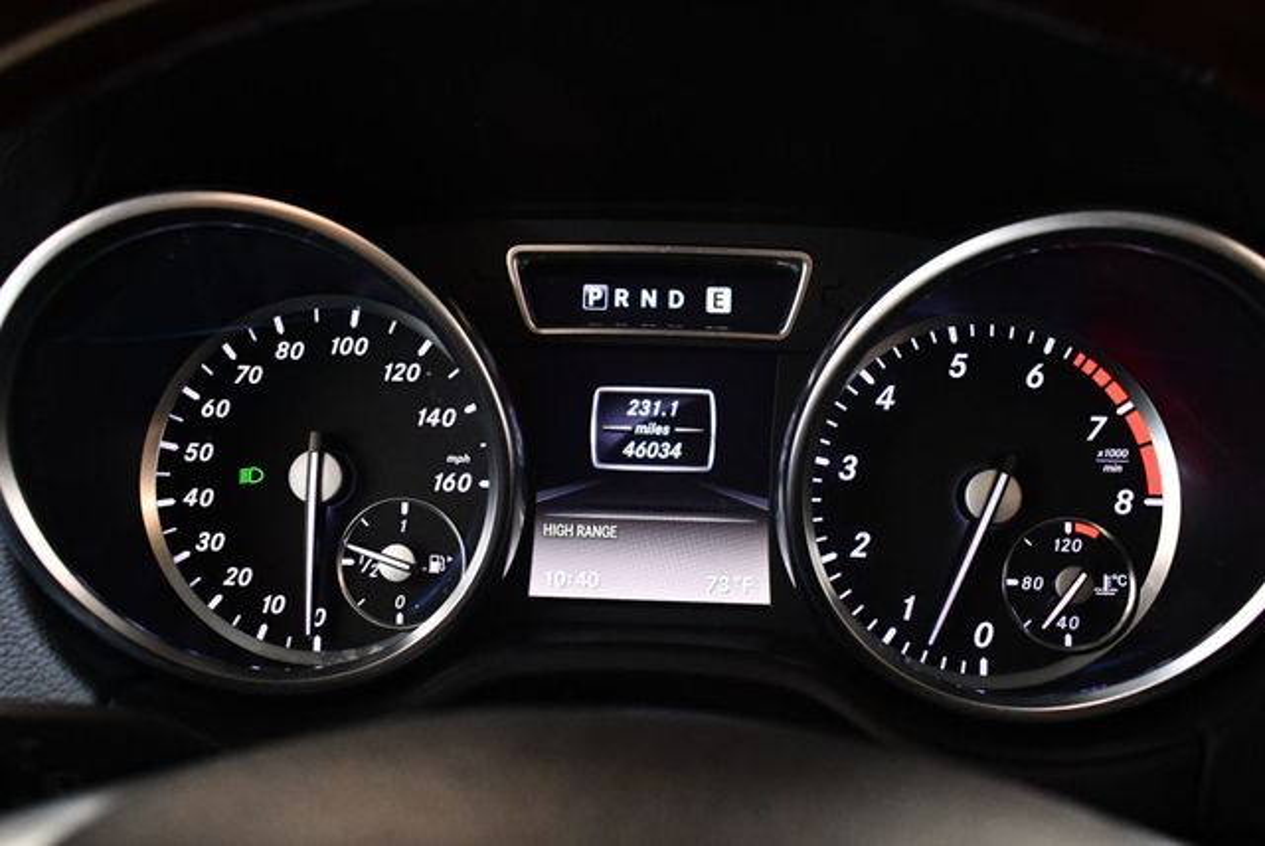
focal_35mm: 36
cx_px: 632
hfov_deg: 53.1
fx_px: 1266
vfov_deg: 36.9
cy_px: 423
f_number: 3.5
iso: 3600
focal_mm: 18
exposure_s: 1/60
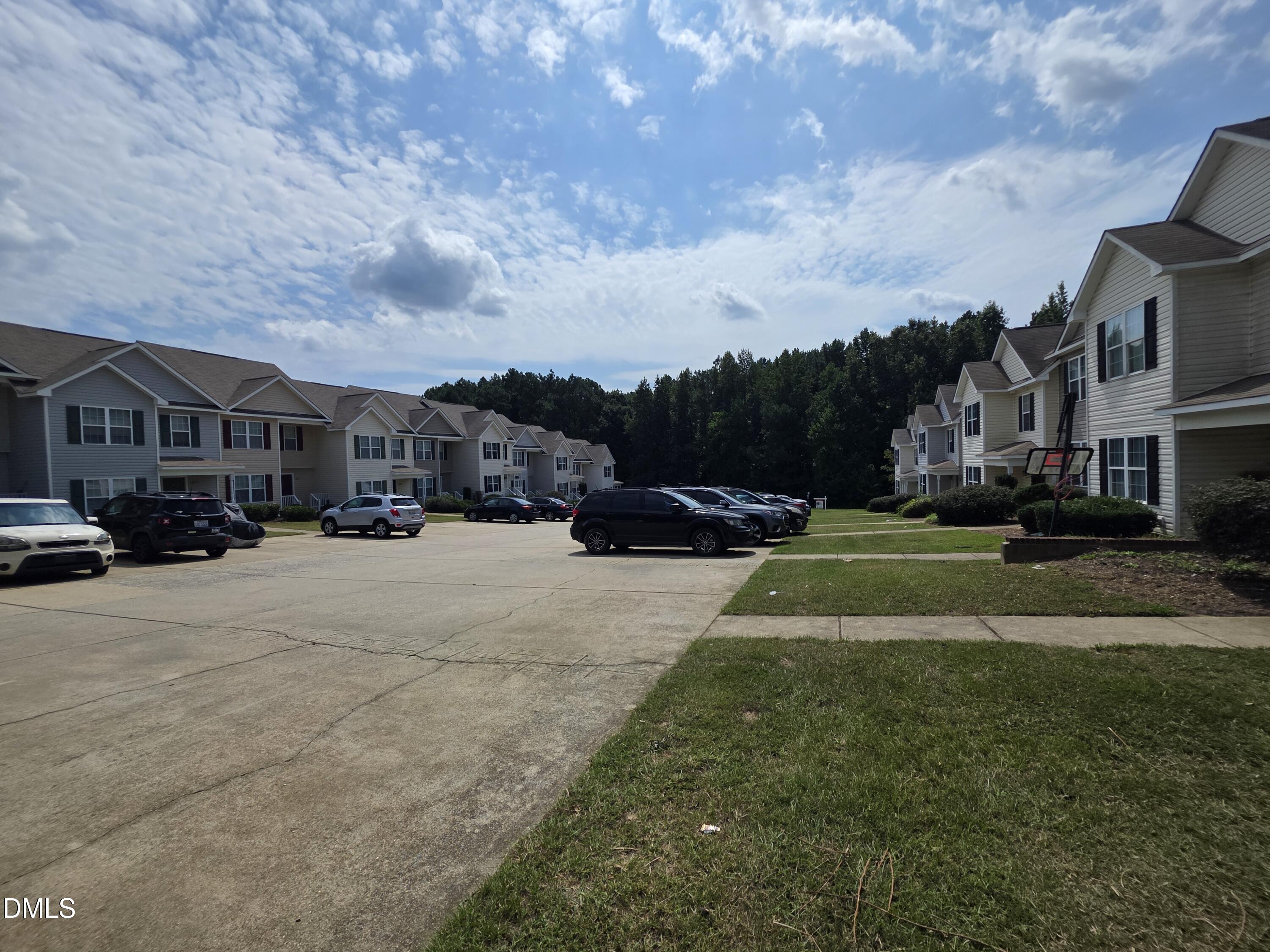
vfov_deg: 89.9
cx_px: 635
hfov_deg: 106.2
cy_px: 476
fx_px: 477
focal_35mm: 13
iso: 40
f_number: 1.9
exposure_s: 1/5930
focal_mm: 2.2
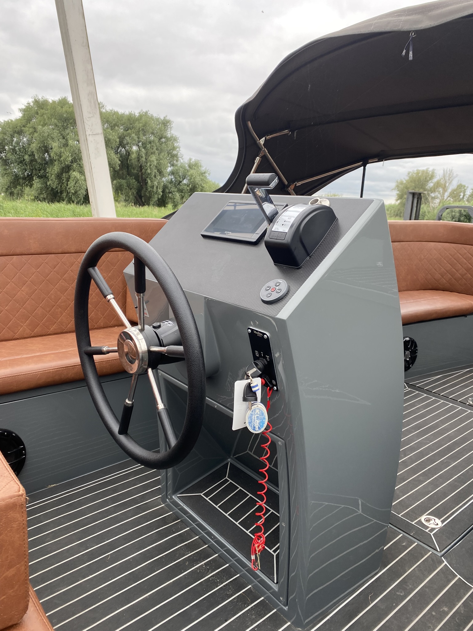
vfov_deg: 67.3
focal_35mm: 26
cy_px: 316
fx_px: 474
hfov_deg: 53.1
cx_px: 236
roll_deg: -3.3
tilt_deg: -11.7
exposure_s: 1/277
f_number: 1.8
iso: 32
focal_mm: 4.25
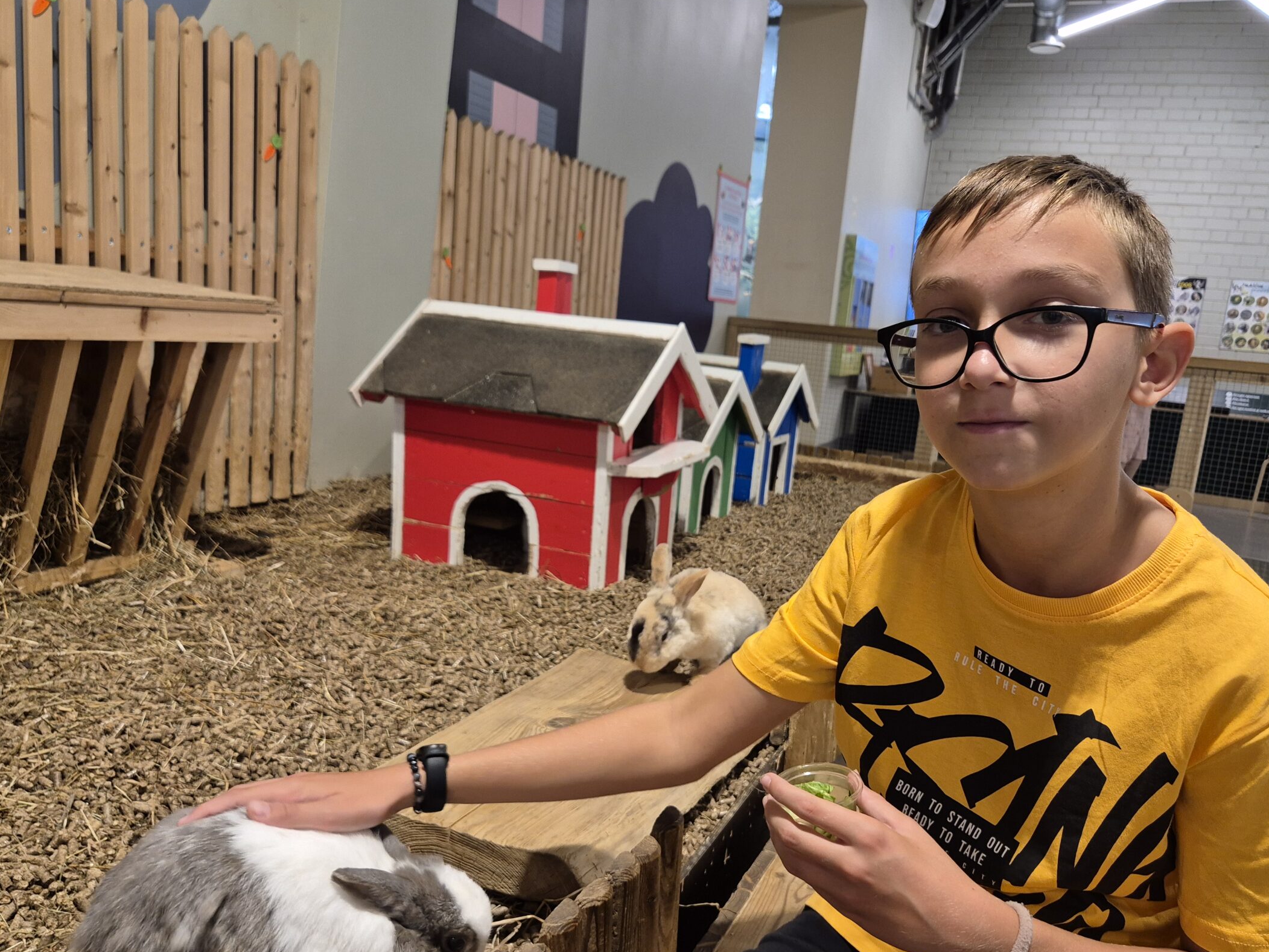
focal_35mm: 28
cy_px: 514
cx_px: 685
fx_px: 1026
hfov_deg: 63.4
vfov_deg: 49.7
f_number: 1.8
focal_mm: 5.4
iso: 160
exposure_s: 1/100
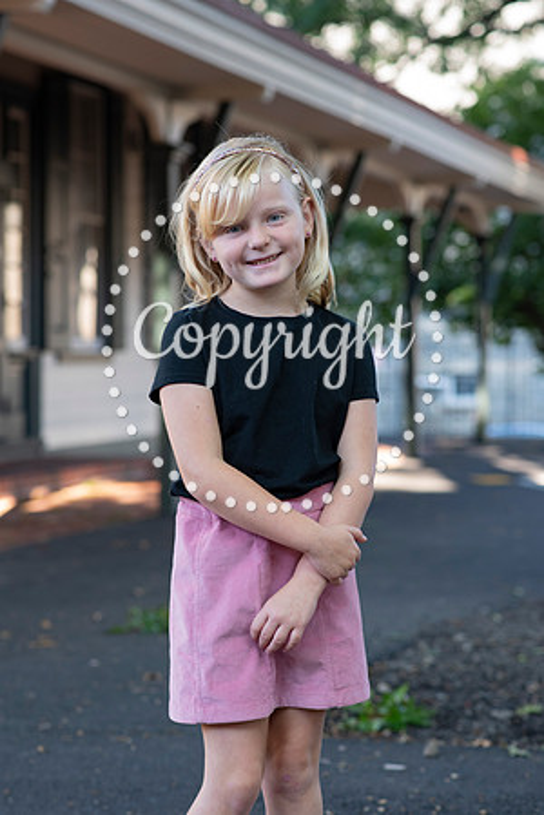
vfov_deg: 23.9
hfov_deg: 16.1
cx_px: 272
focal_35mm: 85
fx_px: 1927
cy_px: 408
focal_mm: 85
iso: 800
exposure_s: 1/250
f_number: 4.5
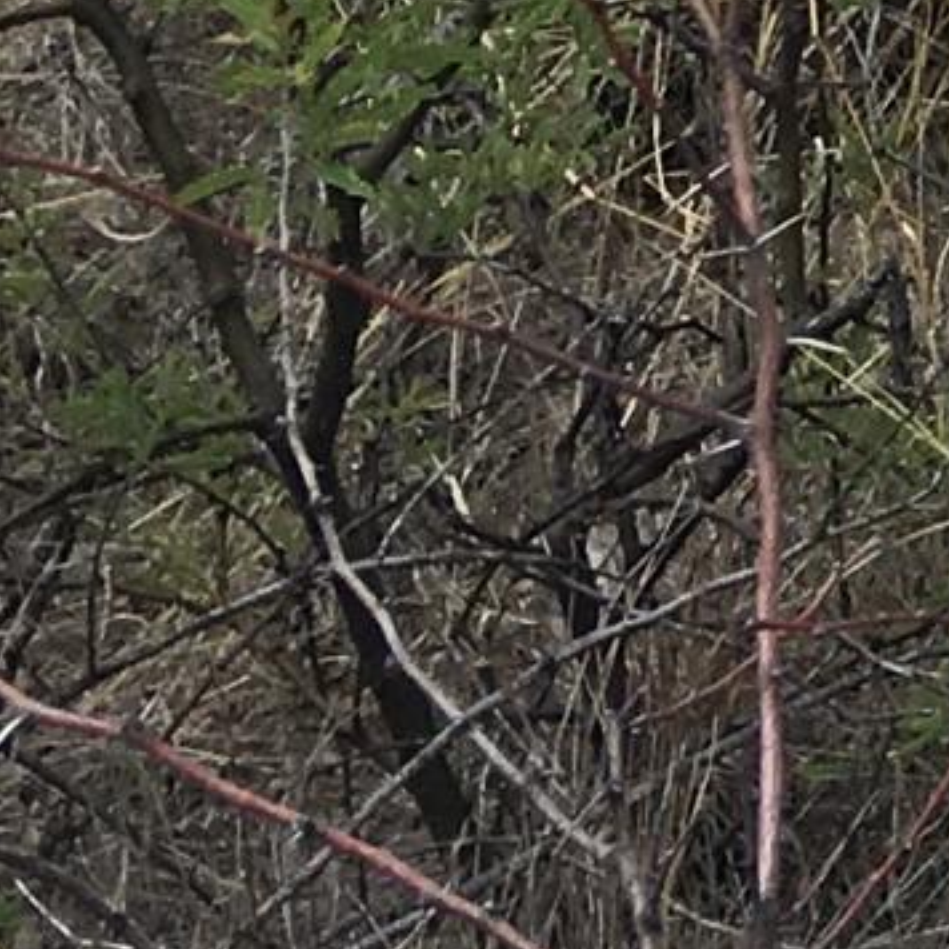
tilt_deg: -8.2
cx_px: 2546
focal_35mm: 216
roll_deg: -2.3
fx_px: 6700
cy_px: -1242
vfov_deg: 7.6
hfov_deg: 7.4
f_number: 2.2
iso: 25
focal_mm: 4.15
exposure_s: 1/2262
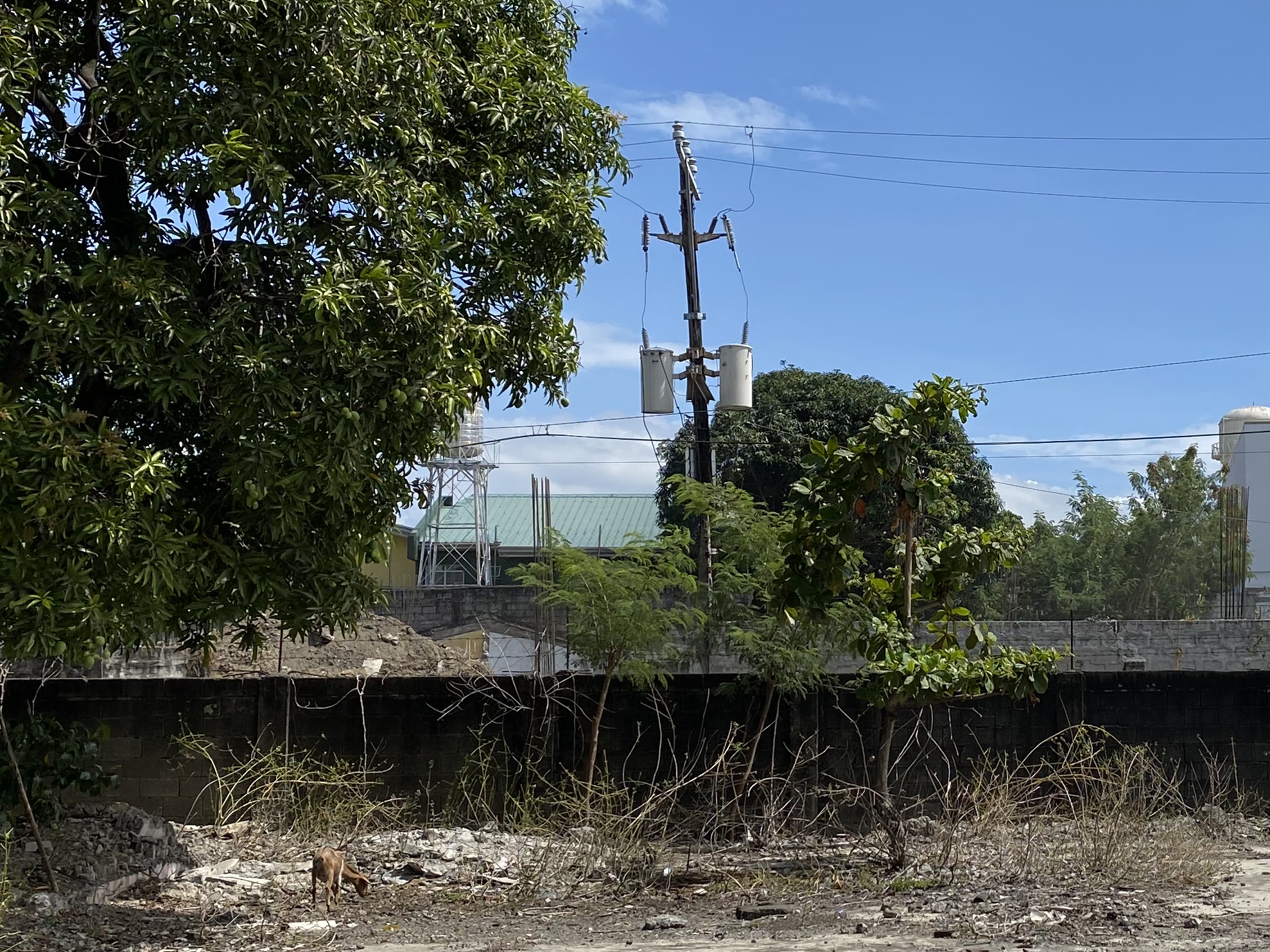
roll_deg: -0.1
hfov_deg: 35.0
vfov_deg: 27.5
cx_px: 1015
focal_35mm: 53
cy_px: 529
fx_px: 1944
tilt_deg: +4.2
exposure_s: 1/4464
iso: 32
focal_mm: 4.25
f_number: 1.8
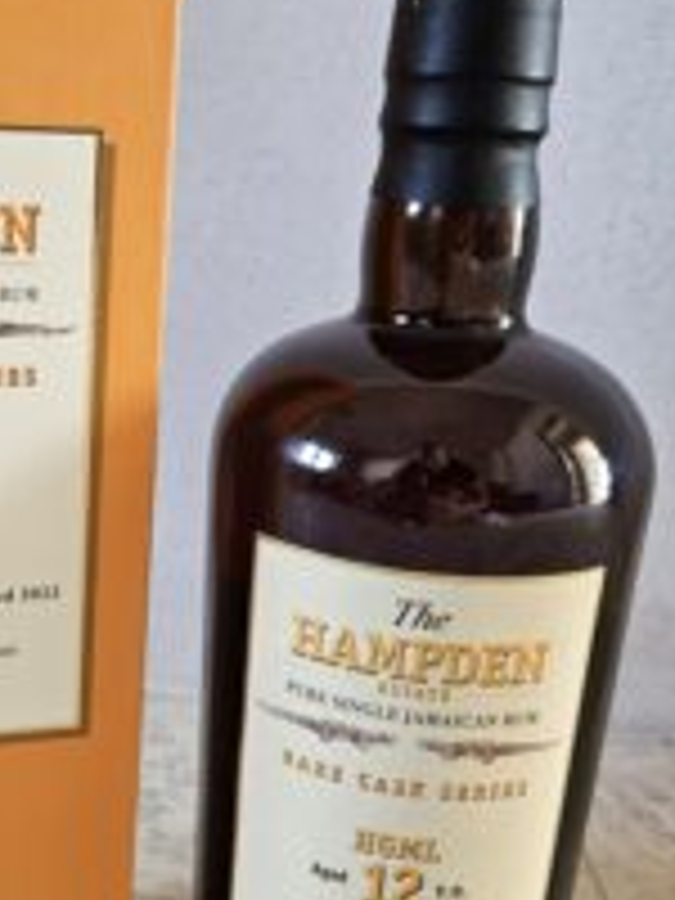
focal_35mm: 46
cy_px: 472
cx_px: 94
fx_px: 1196
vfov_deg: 41.2
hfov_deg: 30.4
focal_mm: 5.4
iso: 250
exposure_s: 1/100
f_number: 1.8
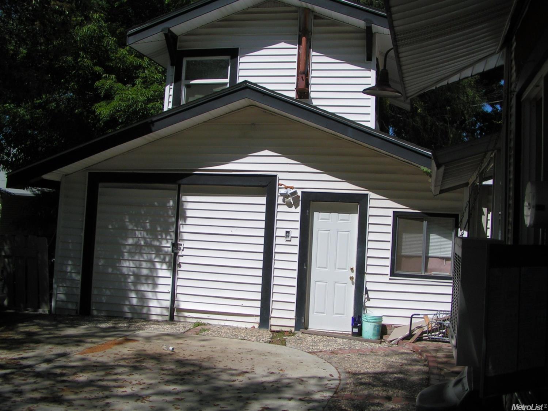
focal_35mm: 38
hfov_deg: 49.0
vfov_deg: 37.7
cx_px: 274
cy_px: 206
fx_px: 601
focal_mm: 5.8
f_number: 5.6
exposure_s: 1/1000
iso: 50
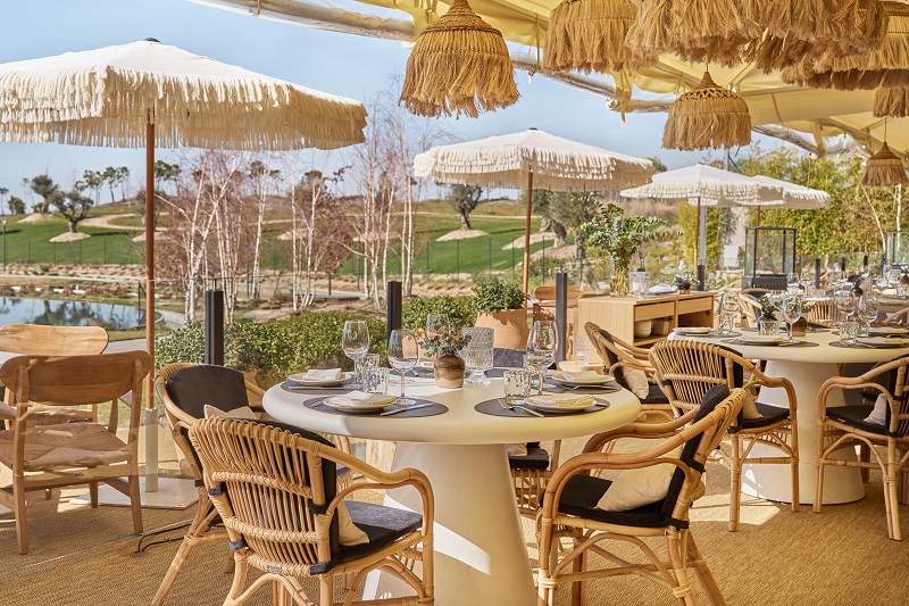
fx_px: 1060
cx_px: 454
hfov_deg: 46.4
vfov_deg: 31.9
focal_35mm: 42
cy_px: 303
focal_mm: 42
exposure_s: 1/1000
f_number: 5.6
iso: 125
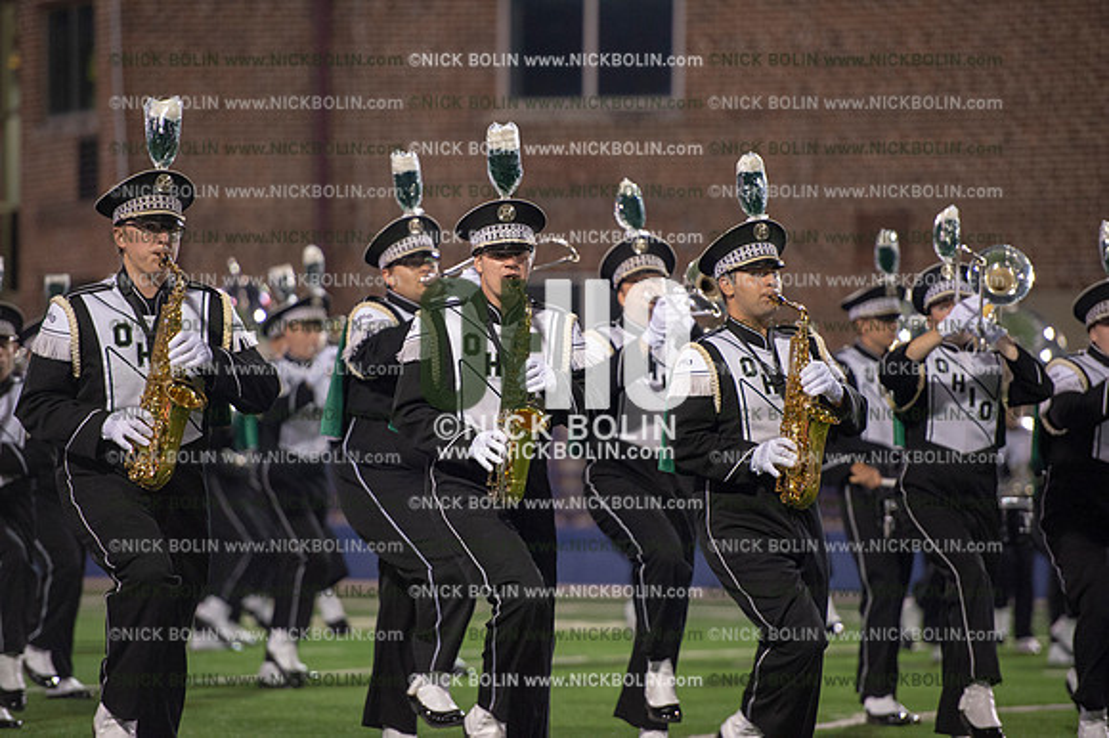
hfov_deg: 10.3
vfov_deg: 6.9
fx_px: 6157
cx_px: 554
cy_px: 369
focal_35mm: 200
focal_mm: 200
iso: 4000
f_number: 2.8
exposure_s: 1/320
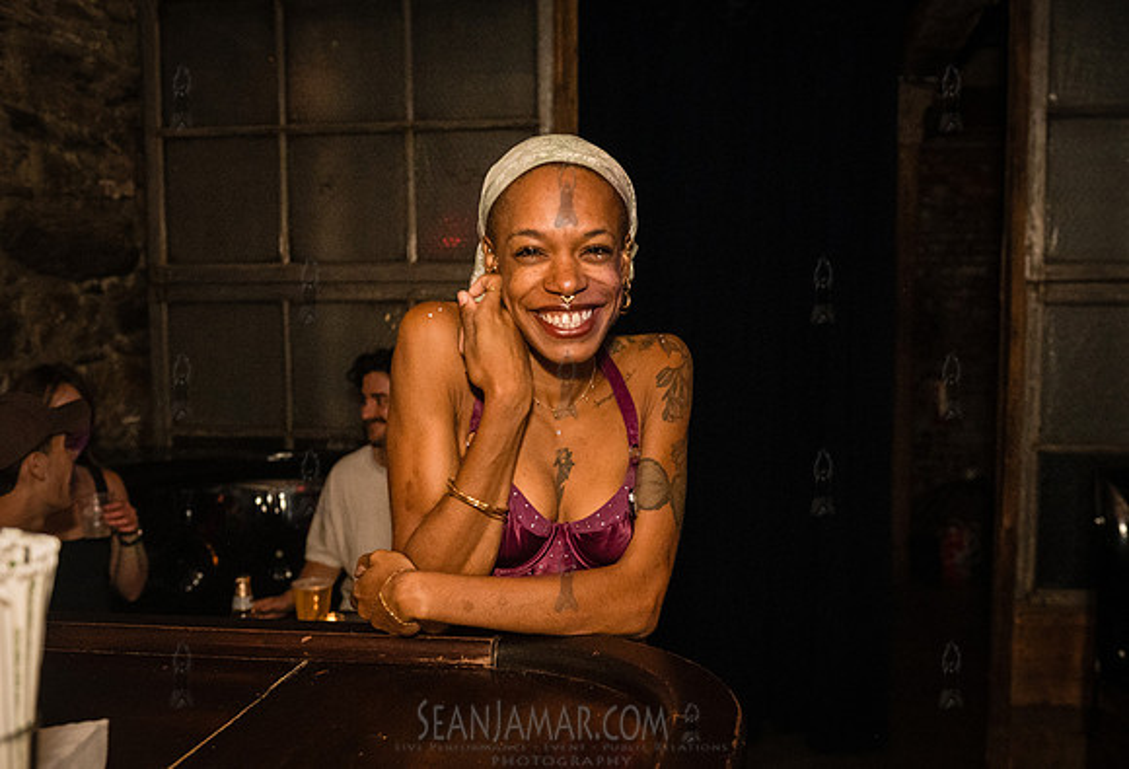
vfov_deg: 35.4
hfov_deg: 50.1
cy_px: 407
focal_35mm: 38
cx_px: 619
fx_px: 1206
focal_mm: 34
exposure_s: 1/320
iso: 12800
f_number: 3.5
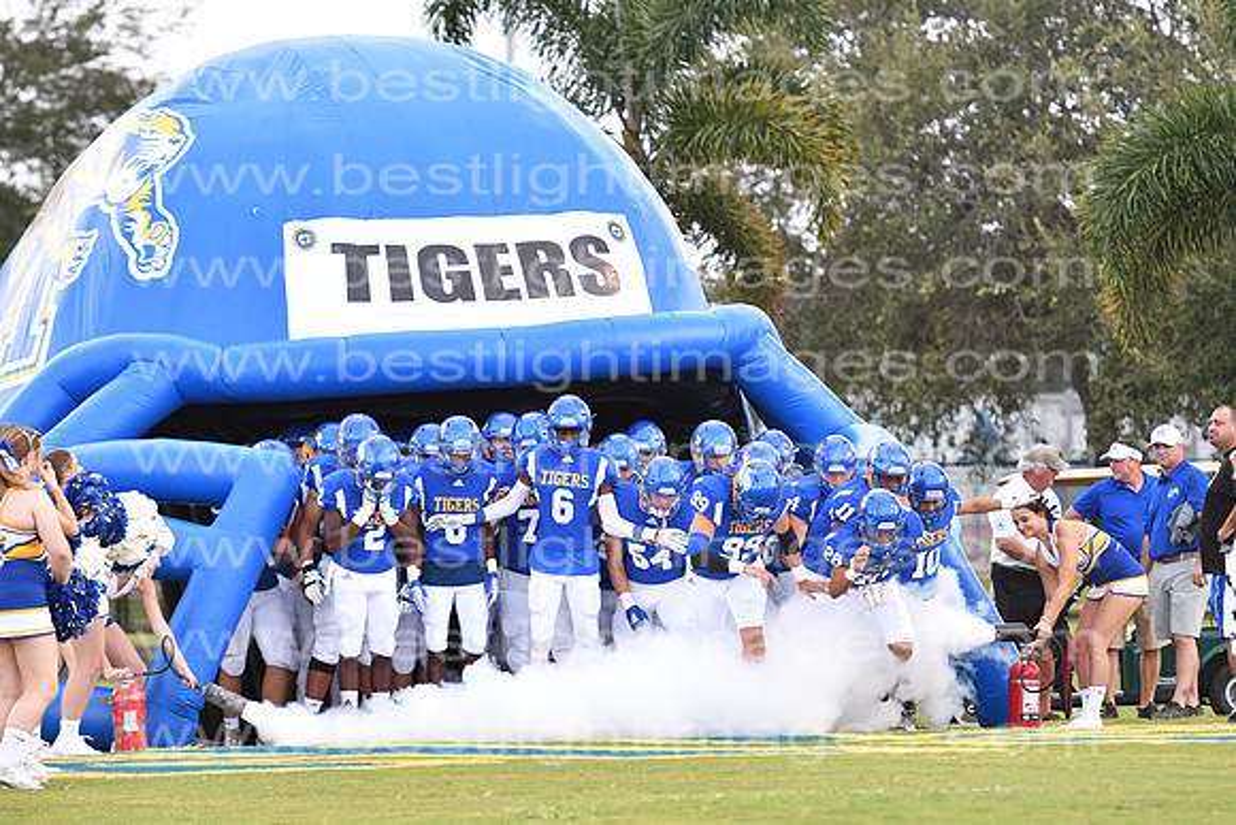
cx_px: 618
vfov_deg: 5.6
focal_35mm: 248
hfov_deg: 8.3
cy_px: 412
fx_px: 8499
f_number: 3.2
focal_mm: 165
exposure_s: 1/500
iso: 800
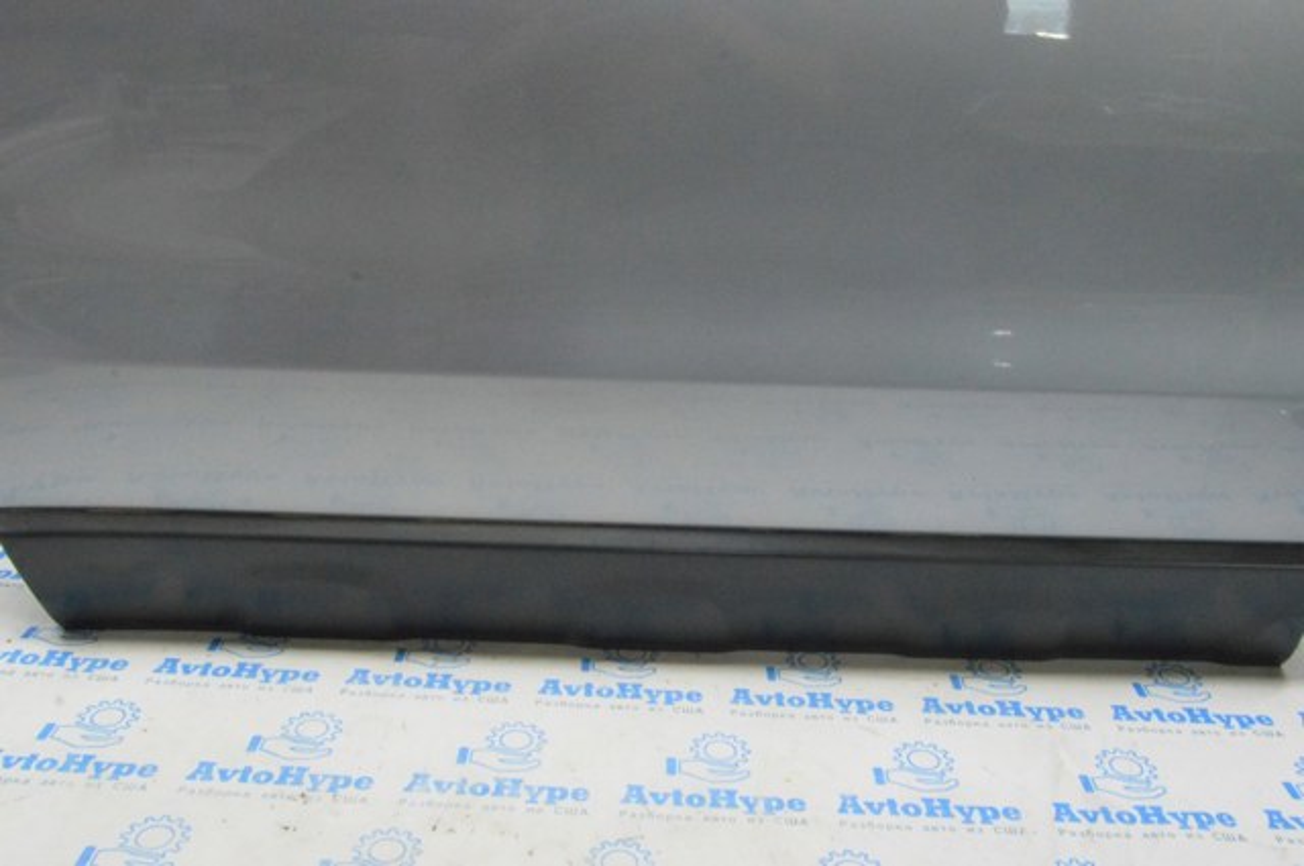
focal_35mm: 34
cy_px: 433
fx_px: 1248
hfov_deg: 55.2
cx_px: 652
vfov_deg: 38.3
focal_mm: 23
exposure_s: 1/15
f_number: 20
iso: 6400
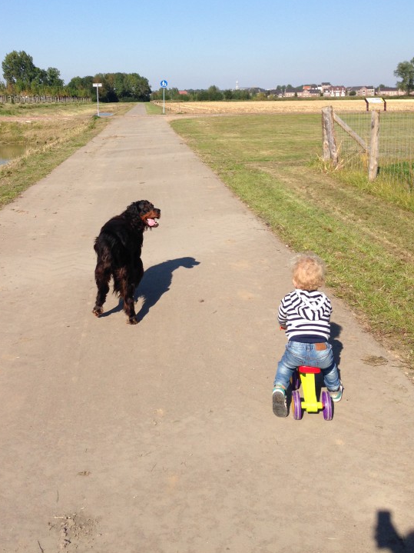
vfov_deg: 39.7
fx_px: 750
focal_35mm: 47
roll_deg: +0.1
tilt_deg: -7.6
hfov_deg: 30.8
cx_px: 162
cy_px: 162
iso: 50
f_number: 2.4
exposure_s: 1/1748
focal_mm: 4.12
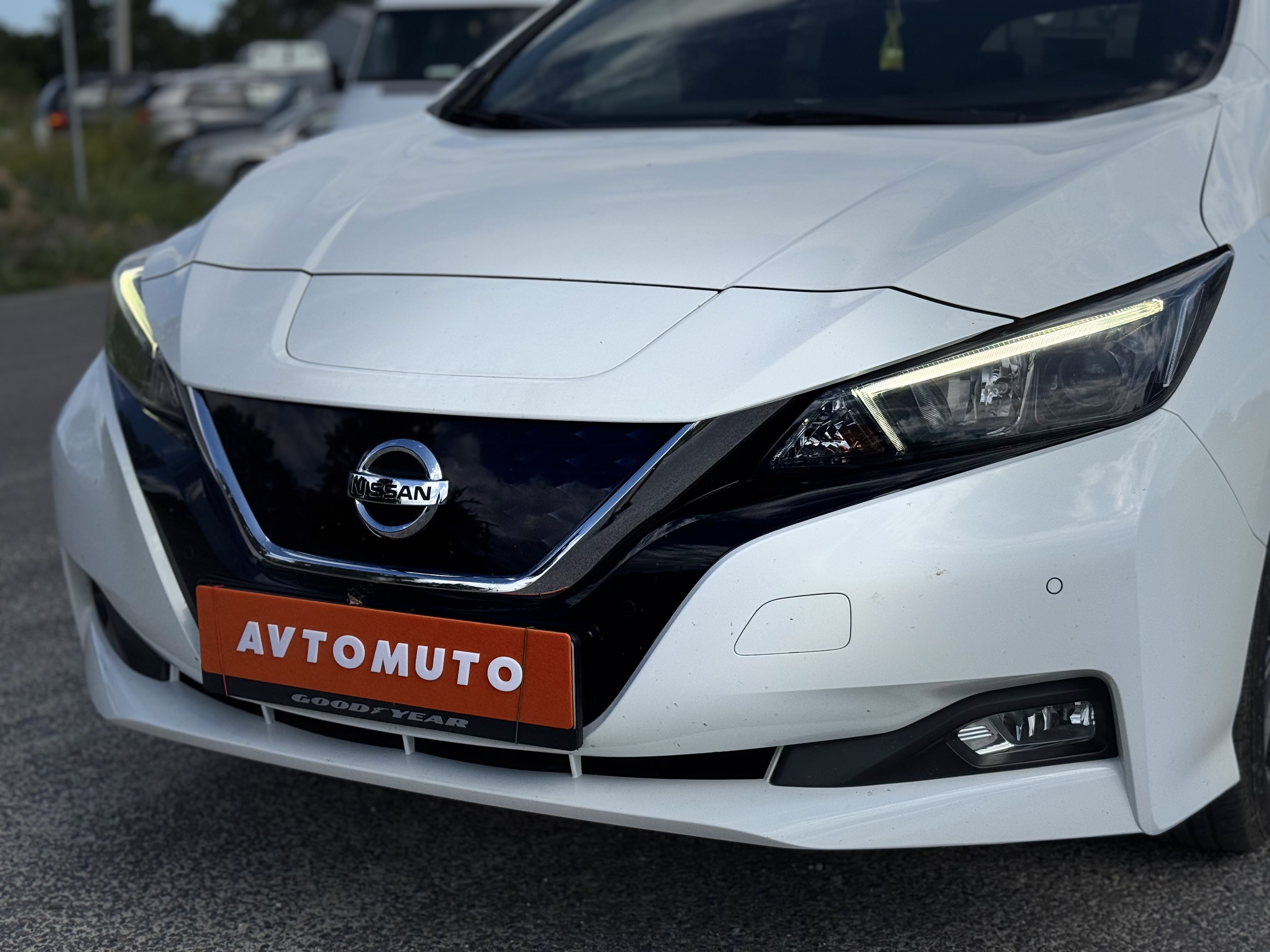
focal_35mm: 48
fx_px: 1761
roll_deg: -0.1
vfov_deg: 30.3
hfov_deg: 39.7
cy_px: 476
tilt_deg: -11.8
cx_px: 635
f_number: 1.78
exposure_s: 1/12500
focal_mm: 6.76
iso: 80
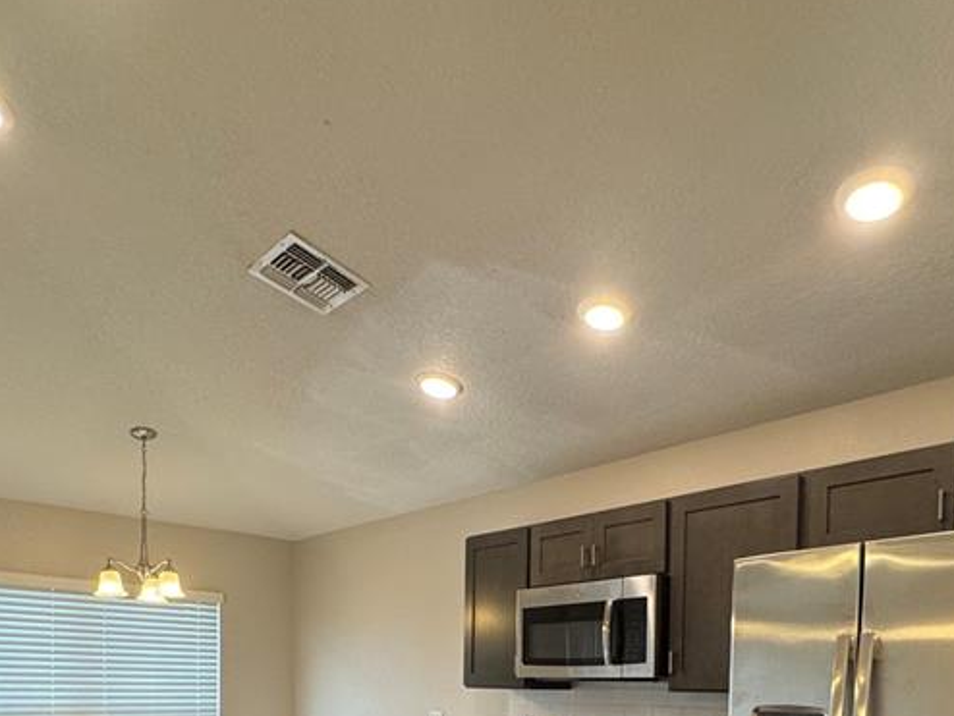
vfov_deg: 41.9
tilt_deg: -2.6
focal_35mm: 29
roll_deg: -0.6
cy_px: 714
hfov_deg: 61.6
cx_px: 487
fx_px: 800
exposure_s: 1/120
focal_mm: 2.22
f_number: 2.2
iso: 200
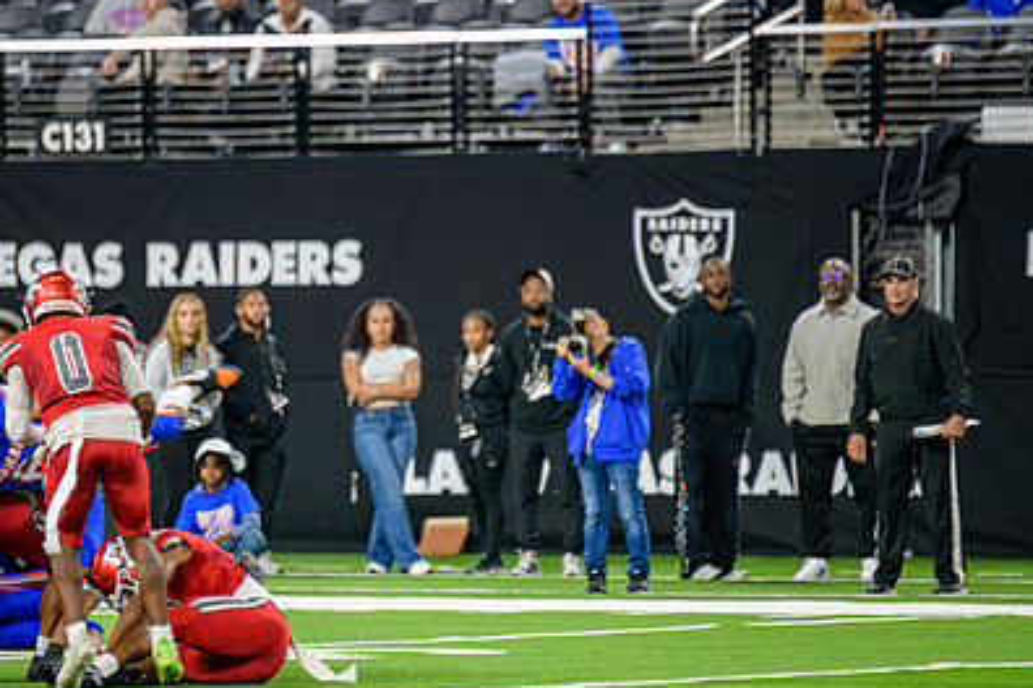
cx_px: 297
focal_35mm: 439
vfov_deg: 3.1
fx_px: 12596
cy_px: 431
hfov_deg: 4.7
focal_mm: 300
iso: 1000
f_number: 2.8
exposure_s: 1/400
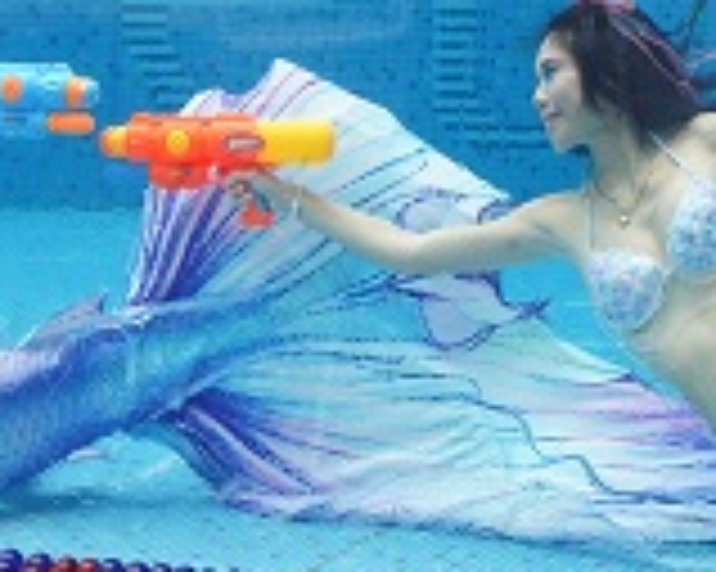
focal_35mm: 118
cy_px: 135
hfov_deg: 16.2
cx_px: 176
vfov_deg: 13.0
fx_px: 2499
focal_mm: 33.7
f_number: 18
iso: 800
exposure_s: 1/100
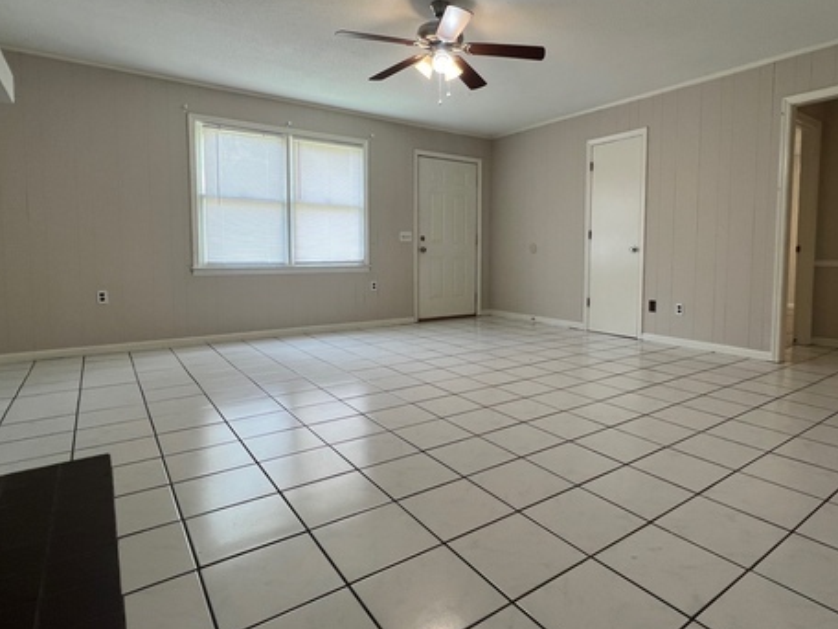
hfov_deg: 84.2
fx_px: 460
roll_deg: -0.3
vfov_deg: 68.6
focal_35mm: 19
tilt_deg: -3.9
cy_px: 287
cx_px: 473
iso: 100
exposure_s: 1/120
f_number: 1.8
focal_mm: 1.57
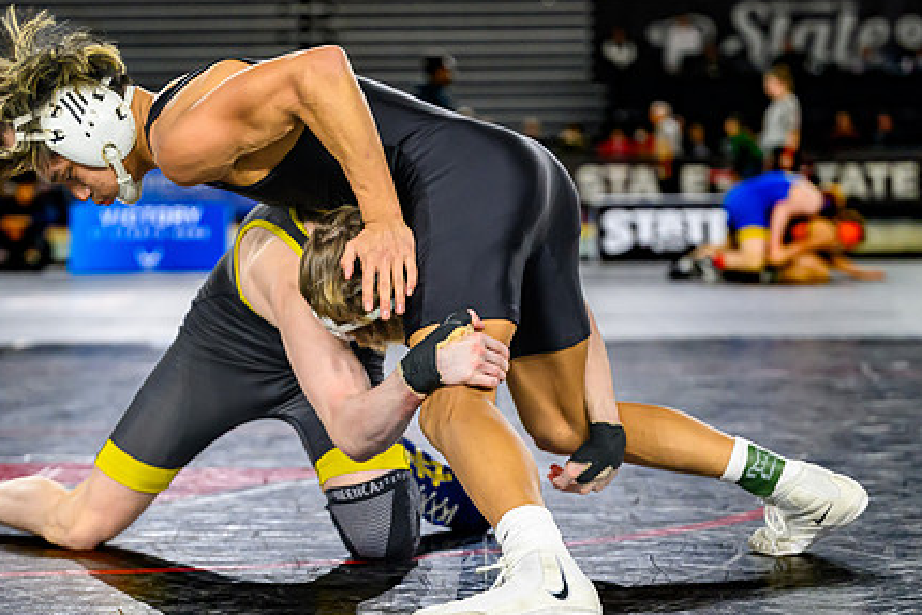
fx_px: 3356
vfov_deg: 10.5
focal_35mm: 131
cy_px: 409
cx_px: 289
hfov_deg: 15.6
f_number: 2.8
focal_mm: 77
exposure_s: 1/800
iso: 2500
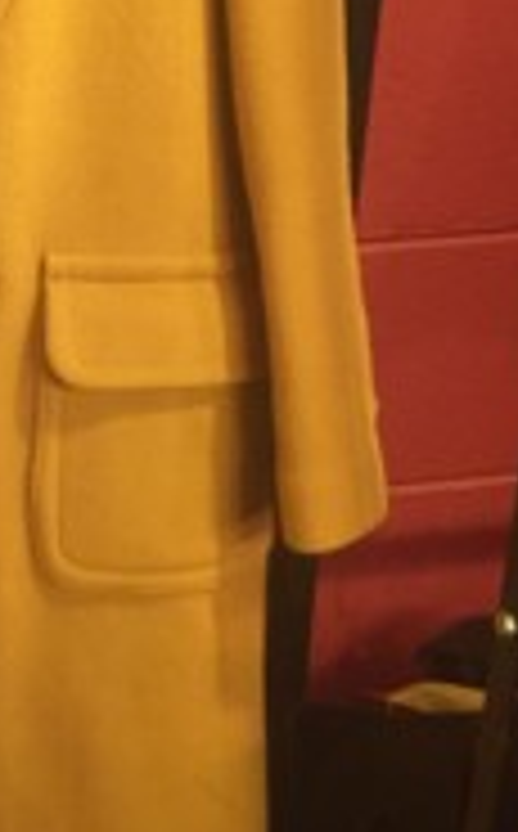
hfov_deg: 16.5
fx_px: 1701
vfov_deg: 26.8
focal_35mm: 75
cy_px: 130
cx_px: -126
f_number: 2.2
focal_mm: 4.15
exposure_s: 1/30
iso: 250
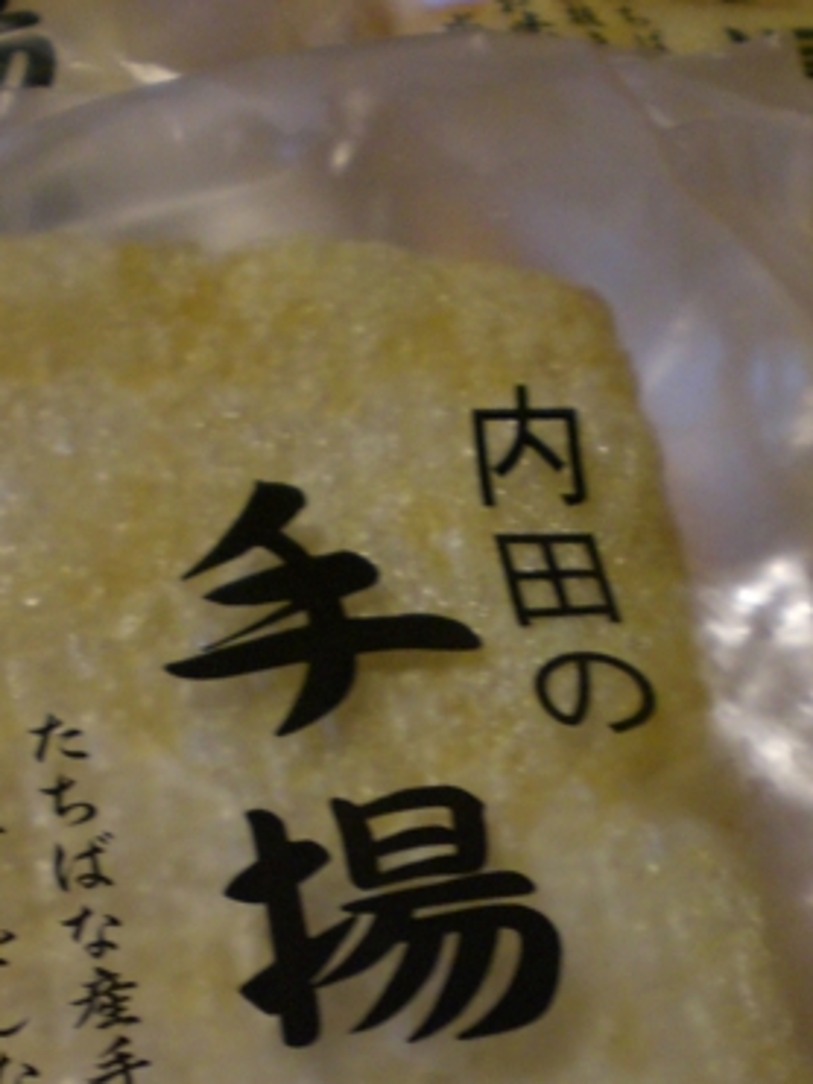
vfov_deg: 23.4
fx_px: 2569
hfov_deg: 18.0
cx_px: 491
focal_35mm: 82
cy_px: 917
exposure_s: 1/8
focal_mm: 6.3
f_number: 3.1
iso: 200
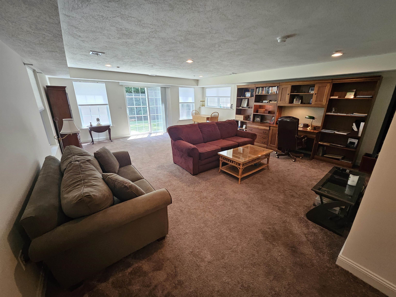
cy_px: 148
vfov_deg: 89.9
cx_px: 198
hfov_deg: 106.2
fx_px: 149
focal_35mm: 13
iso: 320
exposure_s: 1/60
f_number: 2.2
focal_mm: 1.7
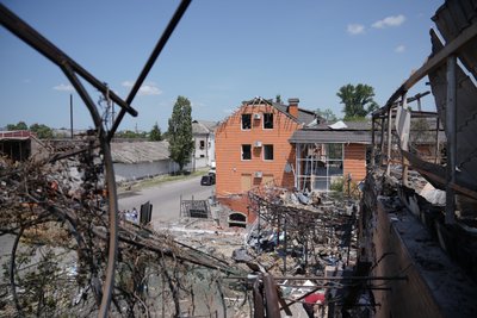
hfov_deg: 73.7
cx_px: 238
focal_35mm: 24
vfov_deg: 53.2
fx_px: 318
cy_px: 159
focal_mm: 24
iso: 40
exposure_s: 1/1000
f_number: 2.8
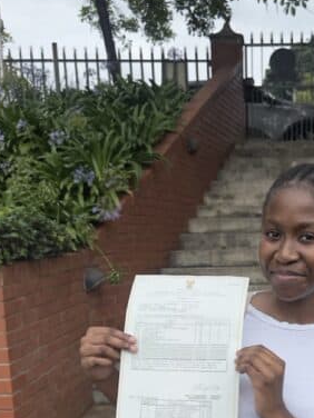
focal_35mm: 51
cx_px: 266
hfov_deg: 27.8
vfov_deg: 35.8
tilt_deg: -11.3
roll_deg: +1.4
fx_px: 617
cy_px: 357
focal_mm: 6.76
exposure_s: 1/7092
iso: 50
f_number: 1.78
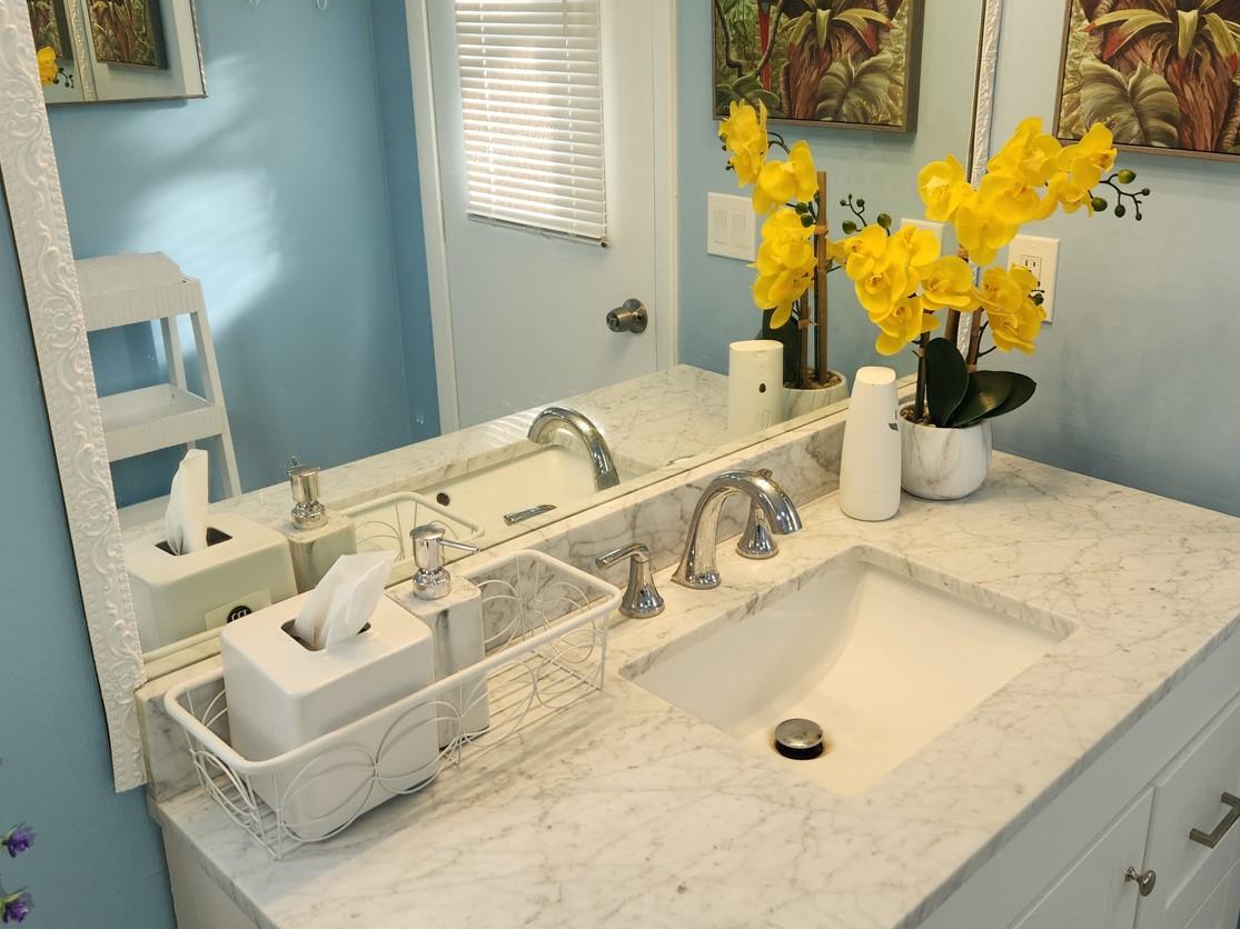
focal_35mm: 33
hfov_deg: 55.3
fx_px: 1182
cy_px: 423
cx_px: 676
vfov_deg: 42.9
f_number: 1.8
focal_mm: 5.4
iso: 25
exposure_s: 1/60
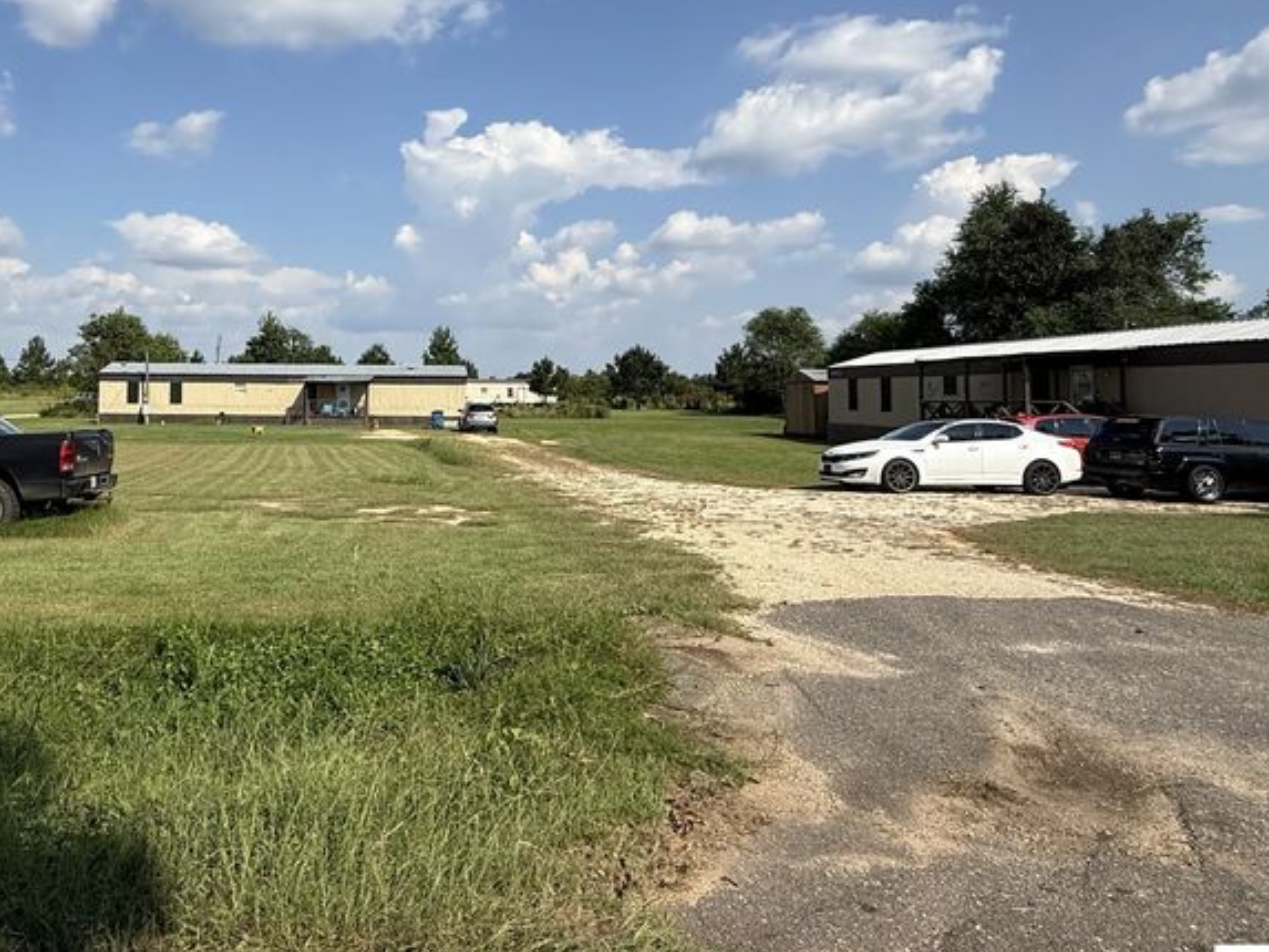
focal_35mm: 25
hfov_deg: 67.9
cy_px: 341
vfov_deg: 54.1
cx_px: 450
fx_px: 917
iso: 50
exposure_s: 1/3289
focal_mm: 2.22
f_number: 2.2
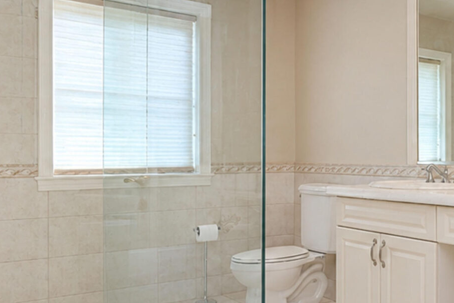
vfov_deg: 29.9
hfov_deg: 40.7
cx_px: 397
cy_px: 150
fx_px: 568
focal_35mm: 45
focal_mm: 16
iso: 64
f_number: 5.6
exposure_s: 1/50
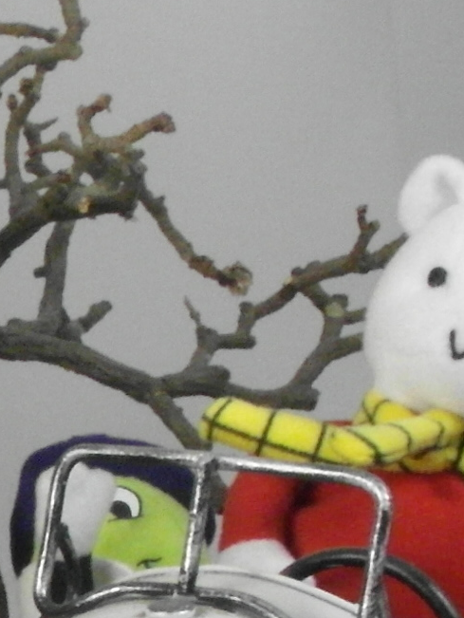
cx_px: -764
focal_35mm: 168
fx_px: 3000
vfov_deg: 11.7
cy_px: 593
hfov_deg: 8.0
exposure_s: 1/45
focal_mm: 6.5
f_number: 7
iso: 400
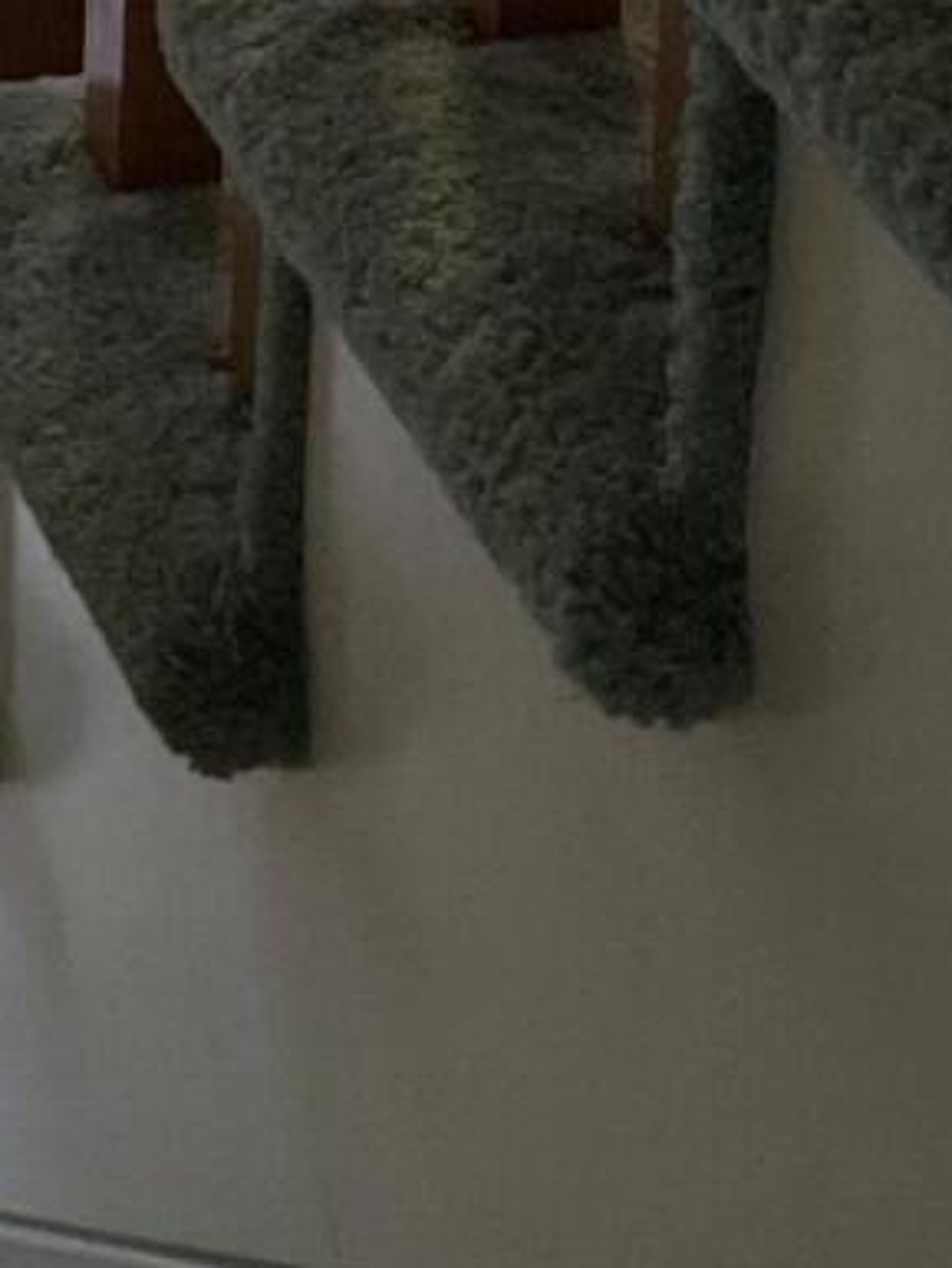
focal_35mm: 135
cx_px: -1087
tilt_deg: -11.6
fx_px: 4948
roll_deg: +1.4
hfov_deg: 10.0
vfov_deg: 12.5
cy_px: -1429
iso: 80
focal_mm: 4.2
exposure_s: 1/60
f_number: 1.6
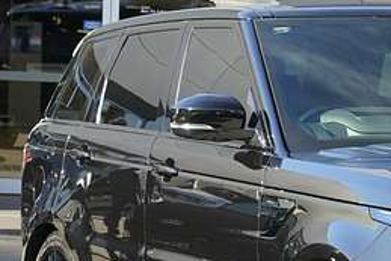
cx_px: 439
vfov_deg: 5.7
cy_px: 229
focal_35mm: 243
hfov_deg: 8.4
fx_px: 2641
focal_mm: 105
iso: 1000
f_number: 7.1
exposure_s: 1/250
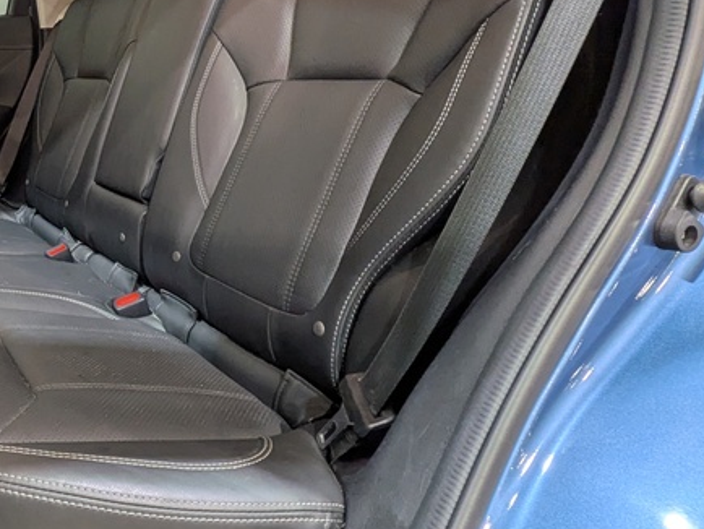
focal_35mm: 33
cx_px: -13
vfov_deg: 42.0
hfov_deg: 45.8
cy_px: 148
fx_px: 672
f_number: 2.2
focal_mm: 1.83
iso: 86
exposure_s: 1/30
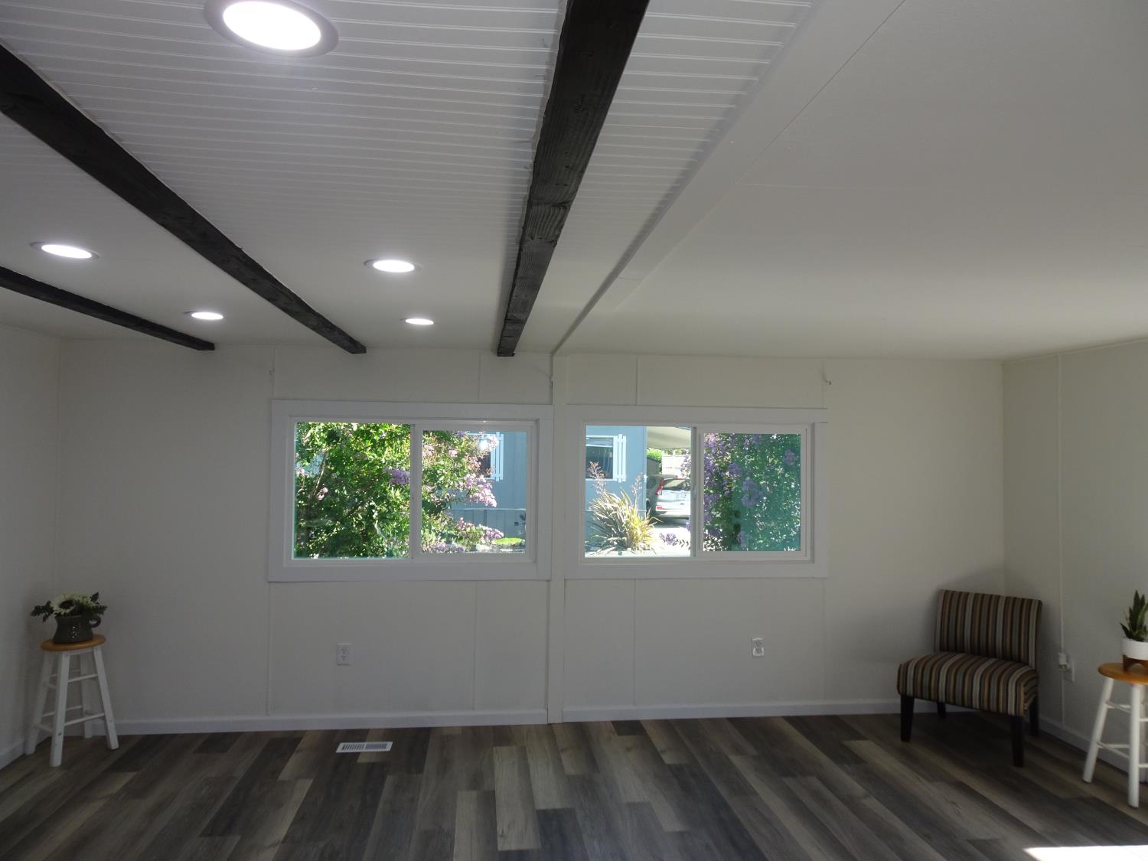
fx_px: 796
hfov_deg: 71.6
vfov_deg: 56.8
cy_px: 430
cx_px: 574
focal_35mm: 24
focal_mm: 4.1
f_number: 3.5
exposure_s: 1/60
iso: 80
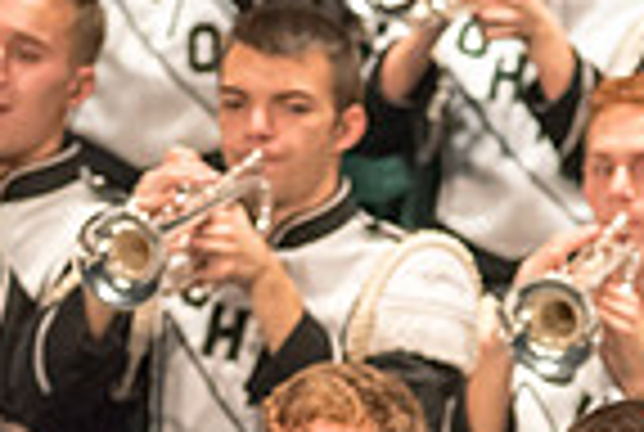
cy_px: 754
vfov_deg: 1.1
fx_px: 21780
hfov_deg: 1.7
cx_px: 612
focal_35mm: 1215
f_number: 2.8
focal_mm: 300
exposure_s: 1/500
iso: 4000
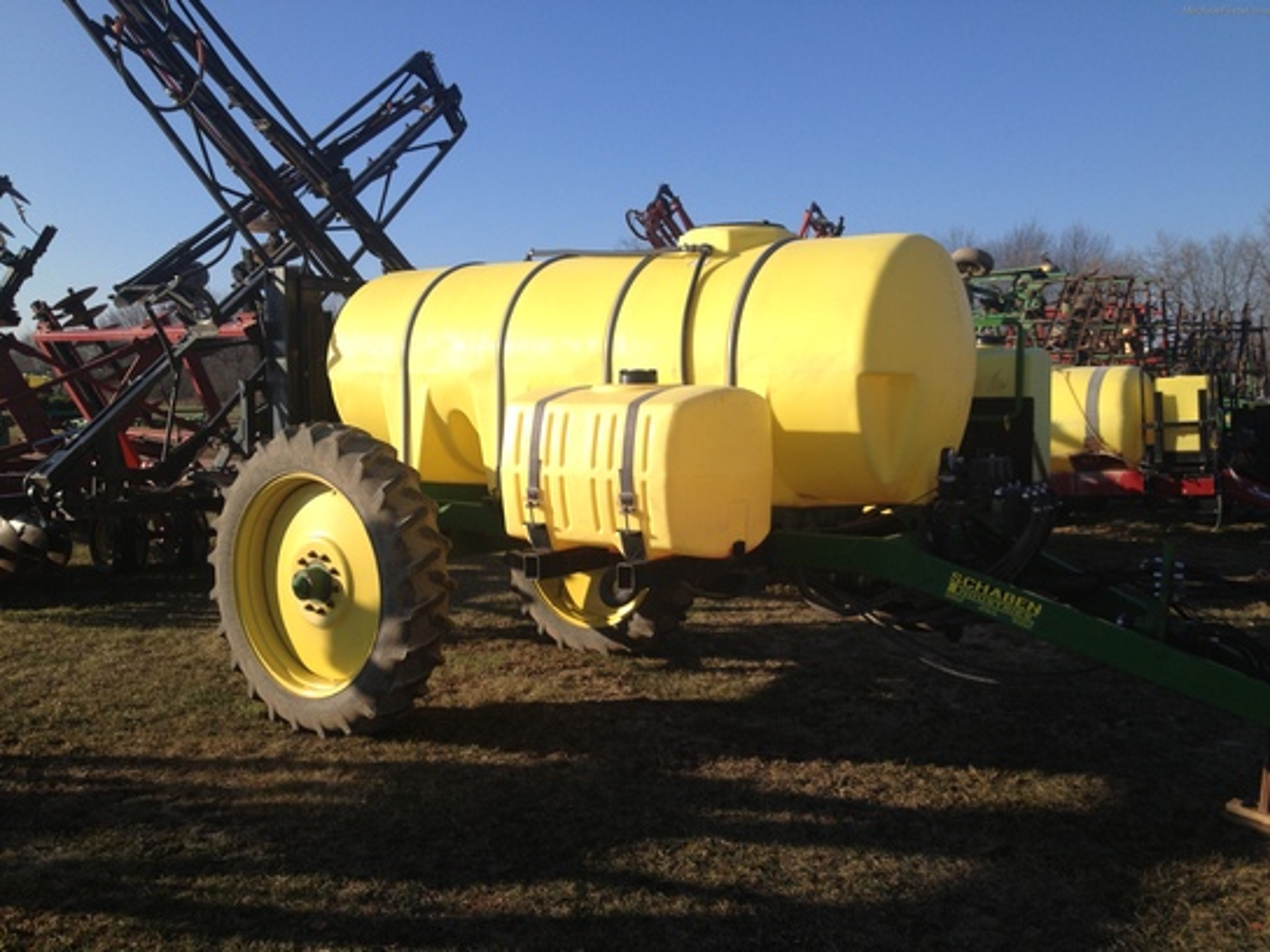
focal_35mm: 35
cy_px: 476
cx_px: 635
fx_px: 1284
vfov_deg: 40.7
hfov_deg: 52.6
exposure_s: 1/1346
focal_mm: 4.28
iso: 50
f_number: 2.4
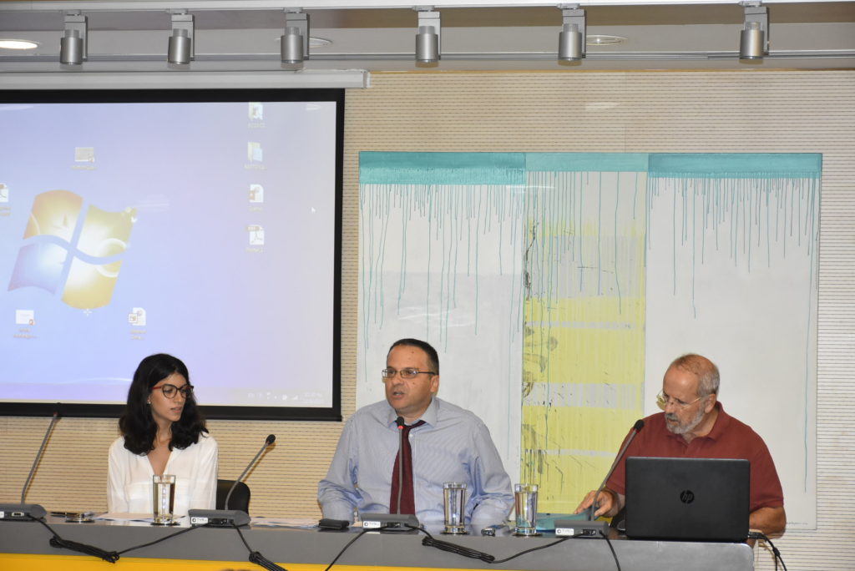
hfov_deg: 22.6
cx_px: 428
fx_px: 2139
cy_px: 286
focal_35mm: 90
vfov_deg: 15.2
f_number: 5.6
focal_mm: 60
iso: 1600
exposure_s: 1/160
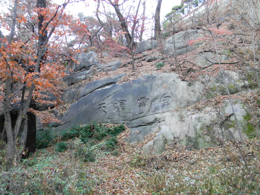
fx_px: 210
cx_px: 130
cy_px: 98
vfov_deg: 49.7
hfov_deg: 63.4
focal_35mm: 28
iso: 80
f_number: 3.5
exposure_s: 1/11.8
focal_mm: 5
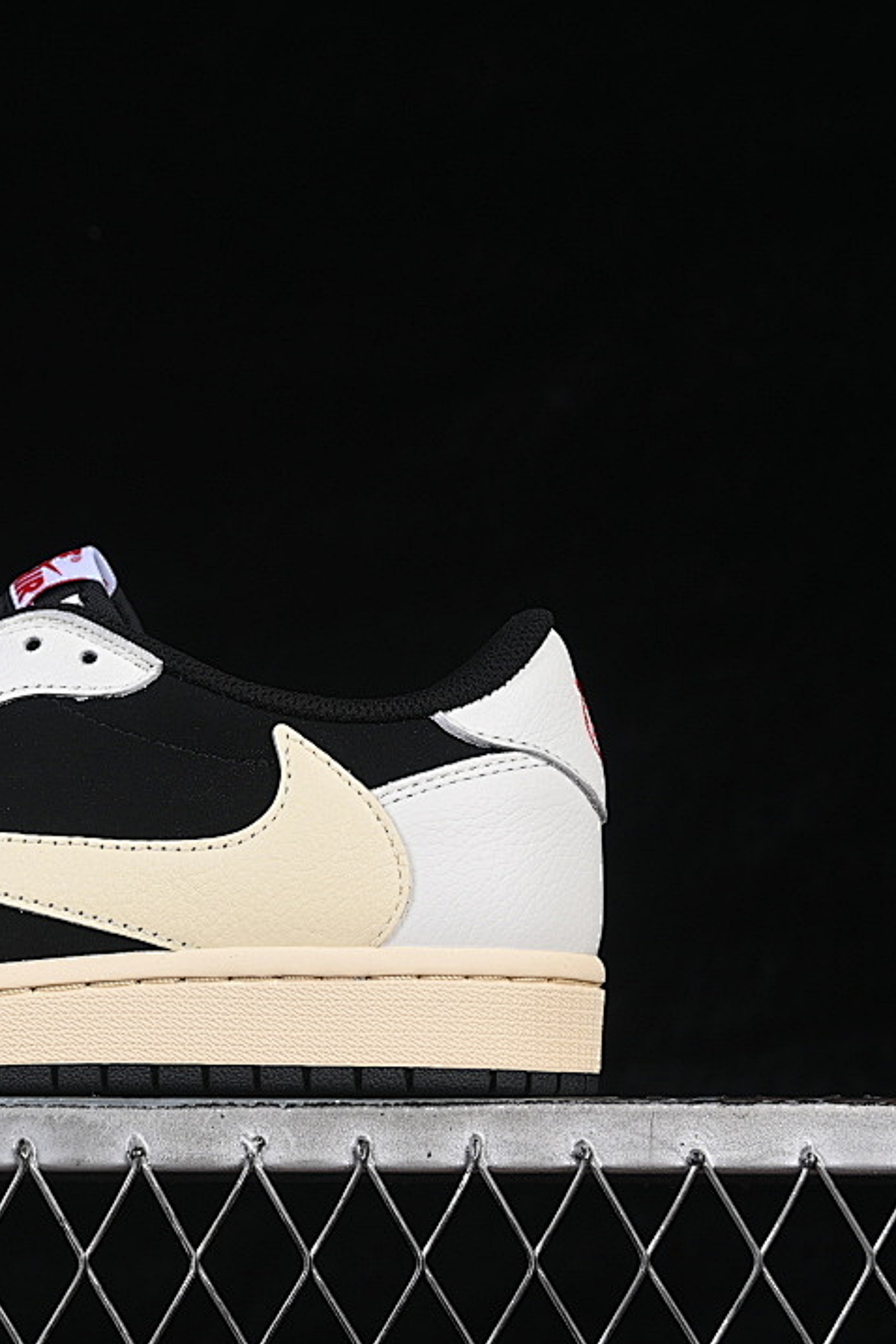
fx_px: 4218
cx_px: -58
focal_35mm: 113
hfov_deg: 12.0
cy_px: 671
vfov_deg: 18.1
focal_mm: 50
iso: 160
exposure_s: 1/80
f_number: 8
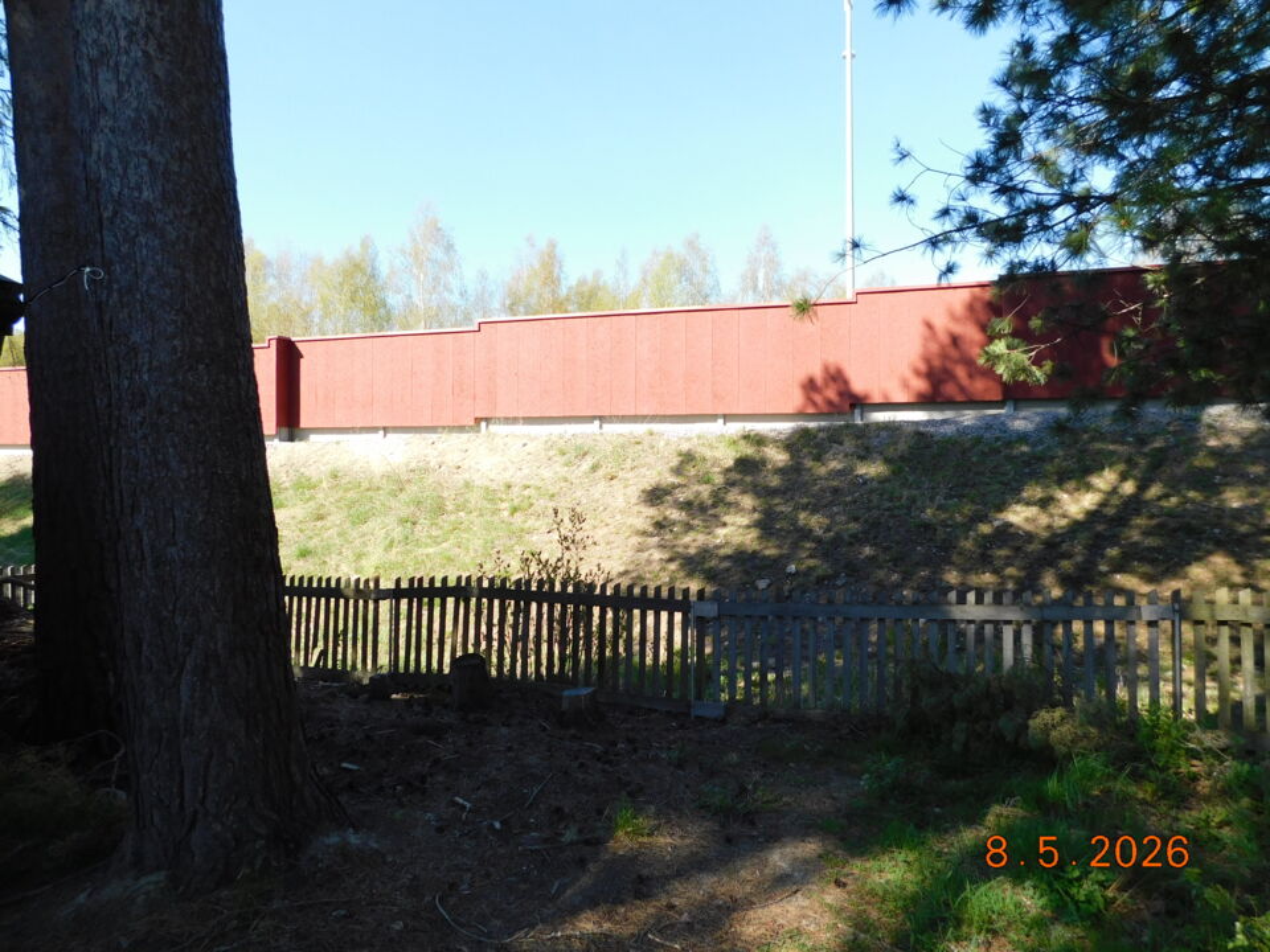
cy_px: 476
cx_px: 635
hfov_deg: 73.9
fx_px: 844
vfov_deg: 58.9
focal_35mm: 23
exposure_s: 1/400
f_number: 3
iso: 125
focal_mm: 4
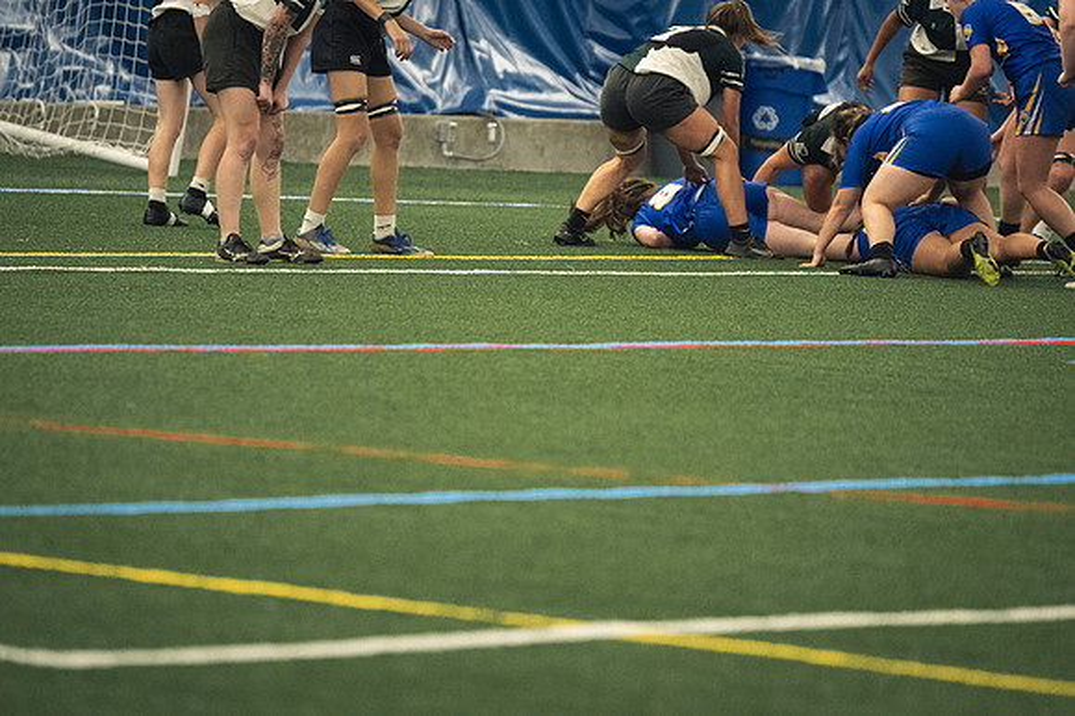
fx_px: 8953
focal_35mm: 300
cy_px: 358
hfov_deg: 6.9
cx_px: 538
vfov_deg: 4.6
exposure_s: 1/500
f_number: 2.8
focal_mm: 200
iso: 7200
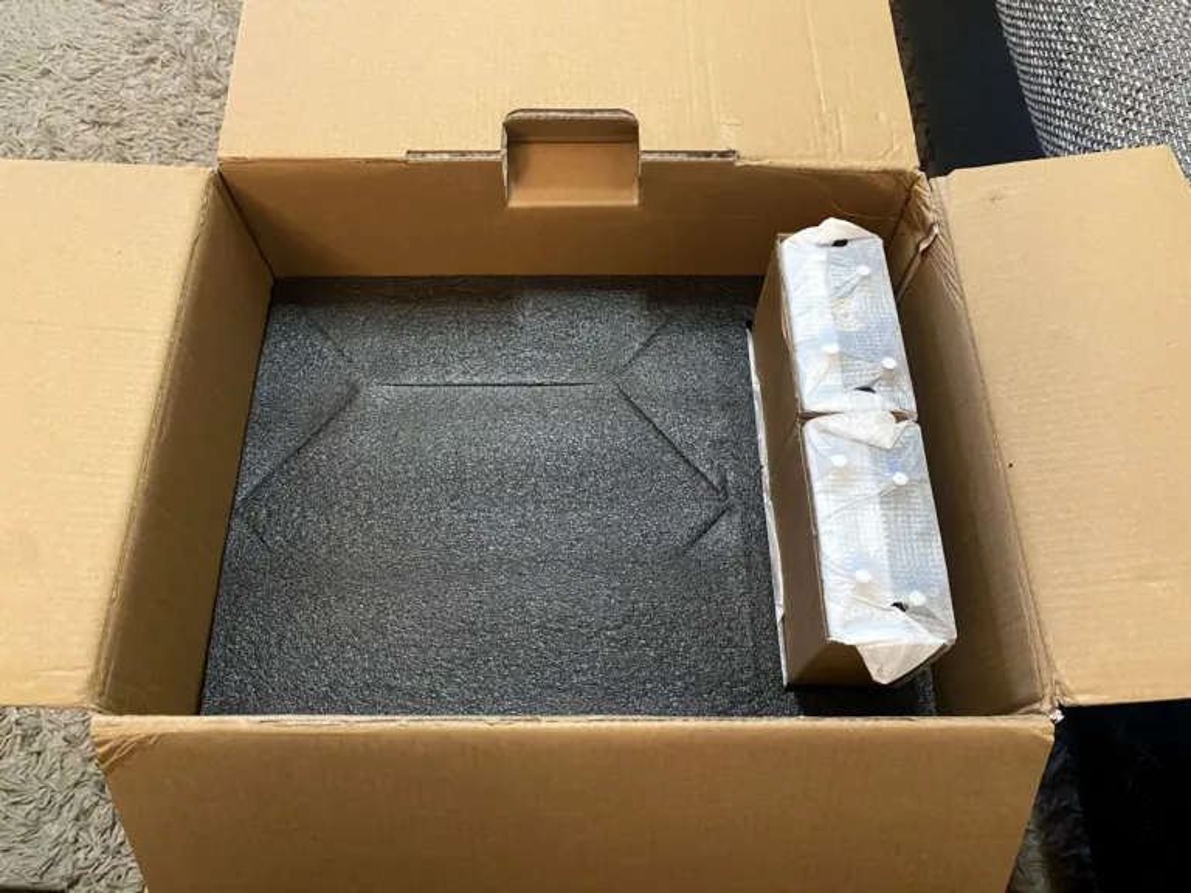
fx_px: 895
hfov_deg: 67.3
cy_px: 446
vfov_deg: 53.1
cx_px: 596
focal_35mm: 26
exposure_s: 1/33
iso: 400
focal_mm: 4.25
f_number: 1.8
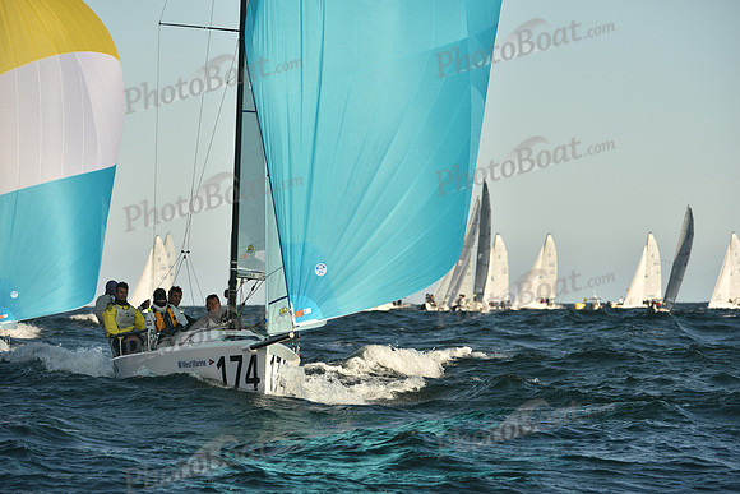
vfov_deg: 5.1
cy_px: 247
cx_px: 370
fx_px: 5551
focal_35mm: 270
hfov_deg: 7.6
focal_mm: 270
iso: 320
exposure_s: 1/1250
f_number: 7.1
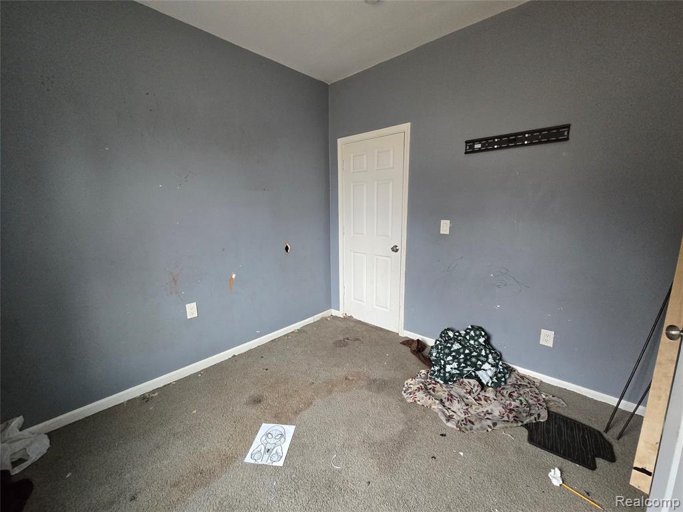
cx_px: 342
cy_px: 256
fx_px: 256
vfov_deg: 89.9
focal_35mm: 13
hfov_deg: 106.2
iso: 800
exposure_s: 1/60
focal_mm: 2.2
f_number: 2.2
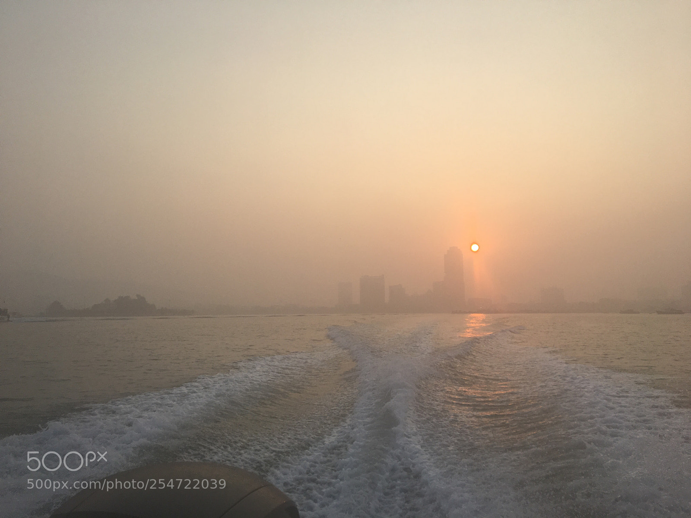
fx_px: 579
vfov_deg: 48.2
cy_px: 259
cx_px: 346
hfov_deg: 61.7
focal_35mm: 29
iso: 25
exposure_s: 1/927
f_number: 2.2
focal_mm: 4.15
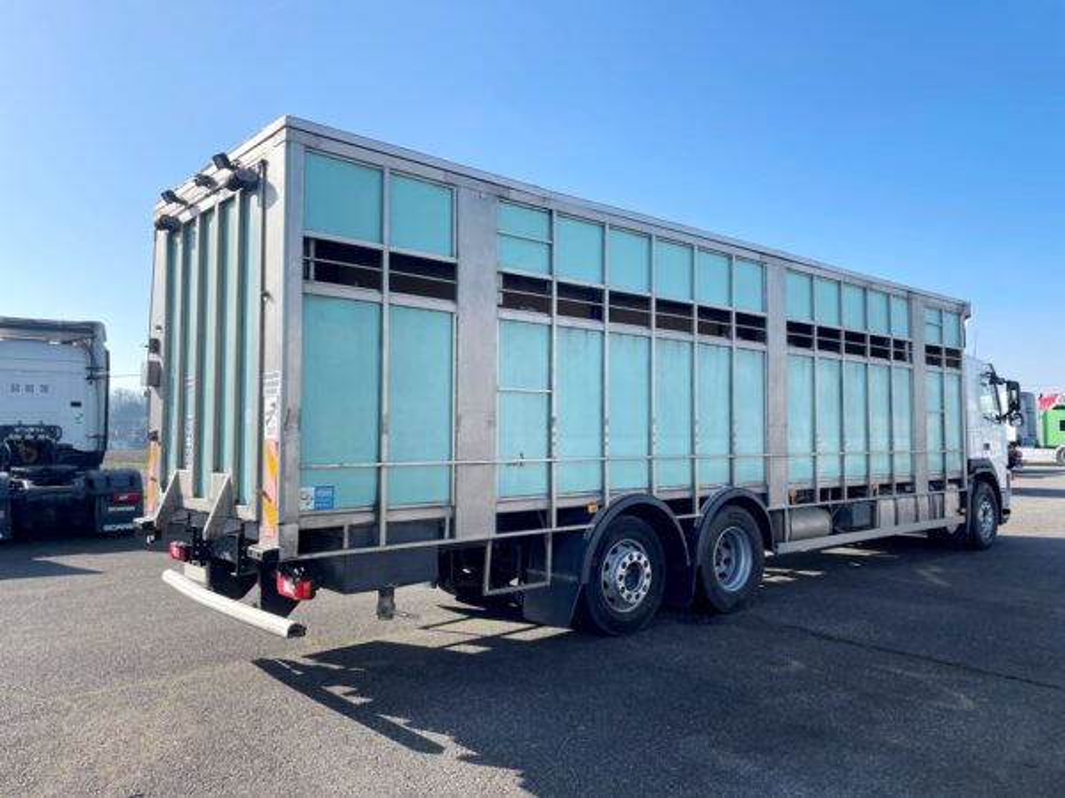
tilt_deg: +4.6
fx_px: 800
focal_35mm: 26
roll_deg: +0.8
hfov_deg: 67.3
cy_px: 399
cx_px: 532
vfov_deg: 53.1
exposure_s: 1/2174
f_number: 1.6
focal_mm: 4.2
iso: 32
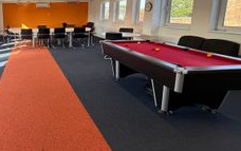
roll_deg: +0.9
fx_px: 171
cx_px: 36
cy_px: 42
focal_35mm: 26
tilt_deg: -8.8
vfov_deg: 46.4
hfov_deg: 62.1
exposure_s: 1/100
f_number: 2.2
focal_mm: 2.22
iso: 100
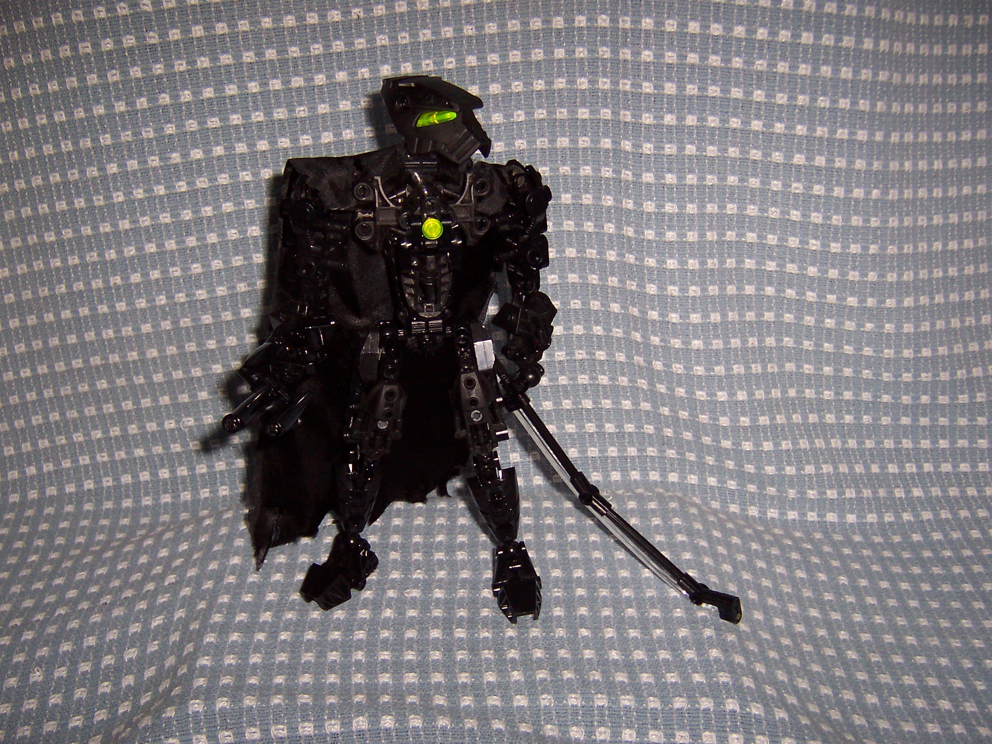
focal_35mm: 36
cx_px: 496
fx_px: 1032
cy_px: 372
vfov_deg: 39.7
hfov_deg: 51.4
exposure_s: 1/60
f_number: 2.8
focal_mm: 5.6
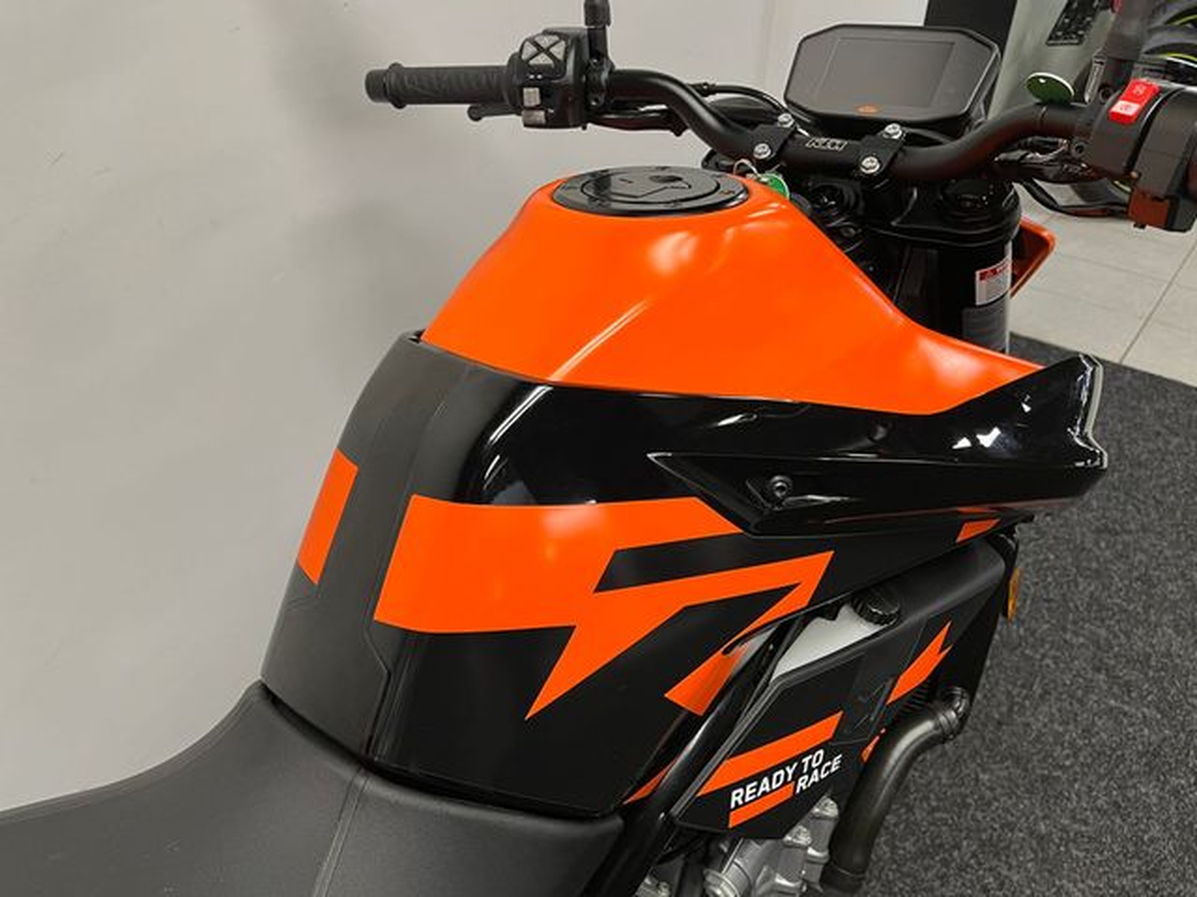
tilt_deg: -36.4
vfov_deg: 53.1
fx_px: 899
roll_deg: -1.0
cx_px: 598
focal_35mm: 26
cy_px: 448
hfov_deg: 67.3
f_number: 1.6
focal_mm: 5.1
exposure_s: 1/50
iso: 100
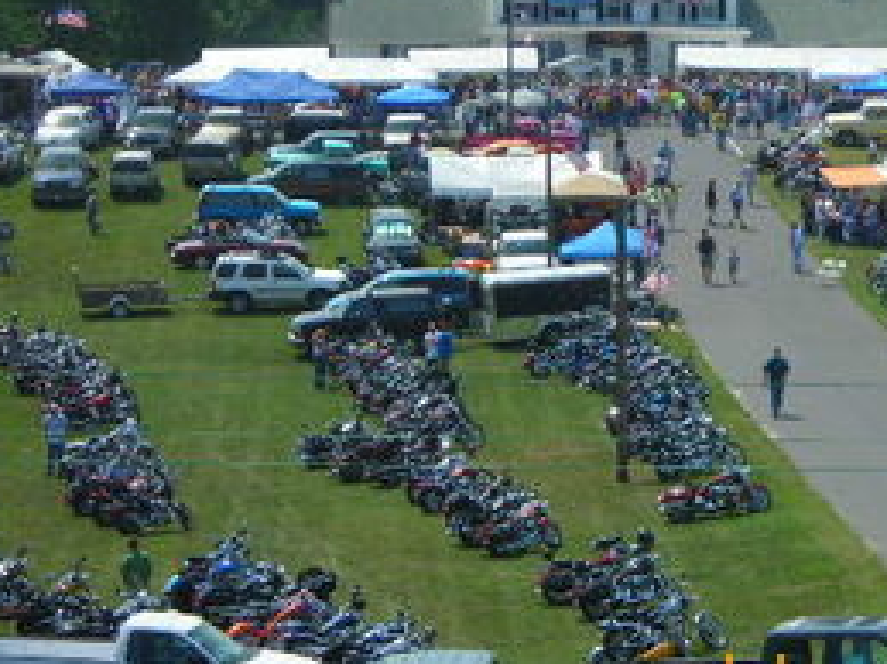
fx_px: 4072
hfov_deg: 12.4
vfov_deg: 9.3
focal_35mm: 159
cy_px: 195
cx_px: 630
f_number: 4.9
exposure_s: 1/327
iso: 50
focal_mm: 17
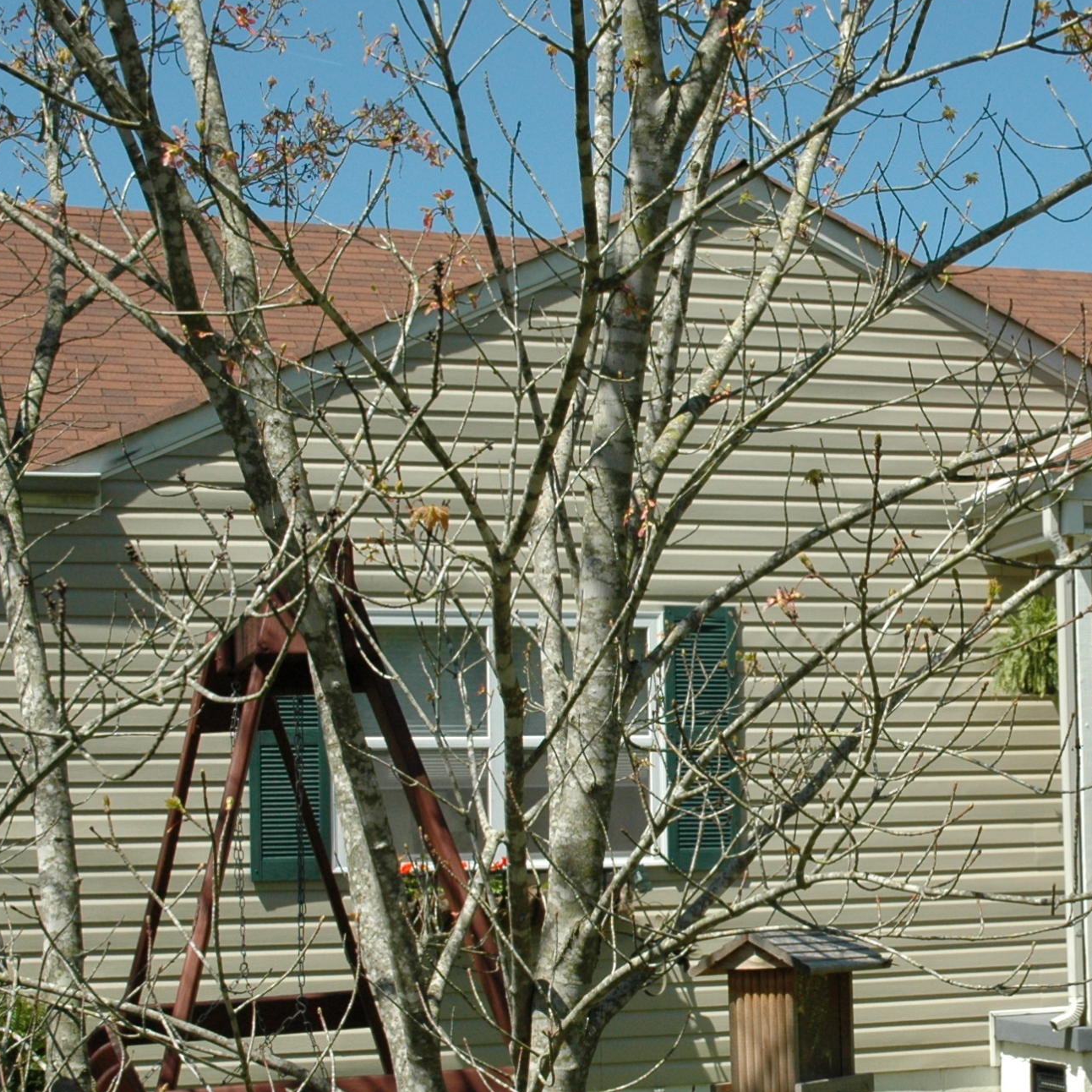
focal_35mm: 71
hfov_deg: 23.9
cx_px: 905
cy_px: 728
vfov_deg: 24.2
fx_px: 2534
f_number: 11
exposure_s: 1/500
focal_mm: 24
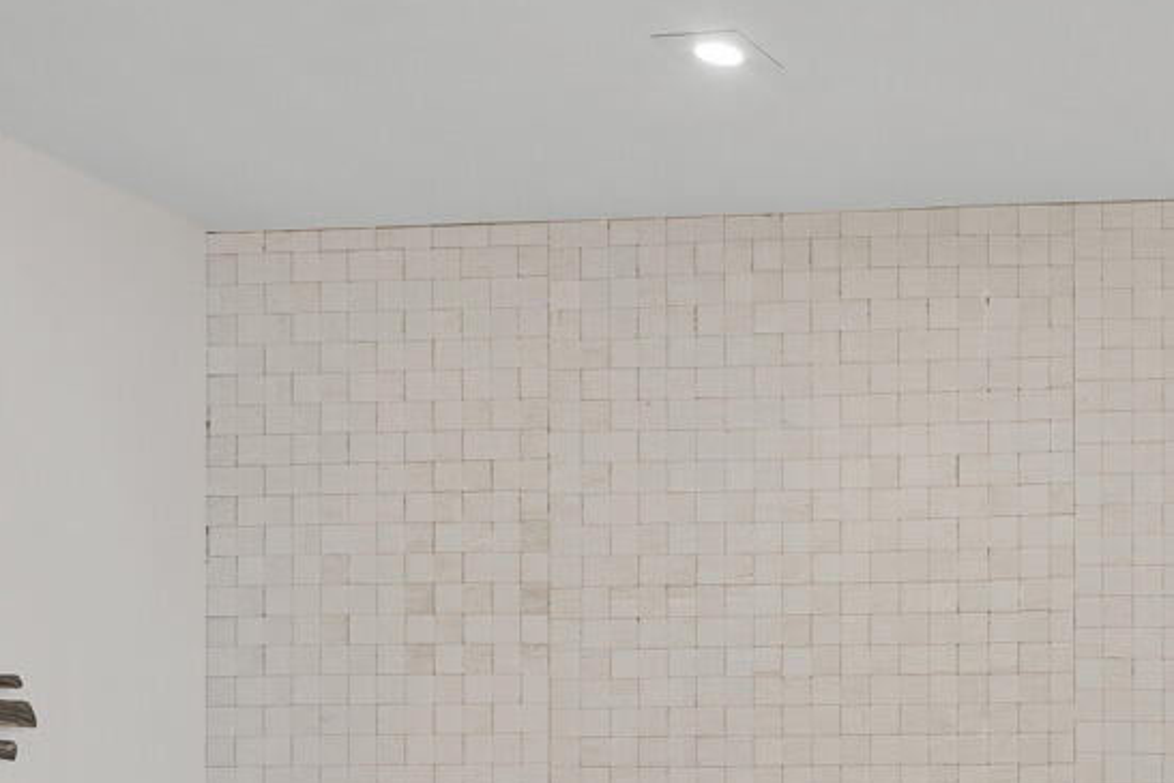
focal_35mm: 64
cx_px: 1599
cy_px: 954
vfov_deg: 19.9
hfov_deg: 25.9
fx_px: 2088
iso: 125
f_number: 8
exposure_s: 1/1.67
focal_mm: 14
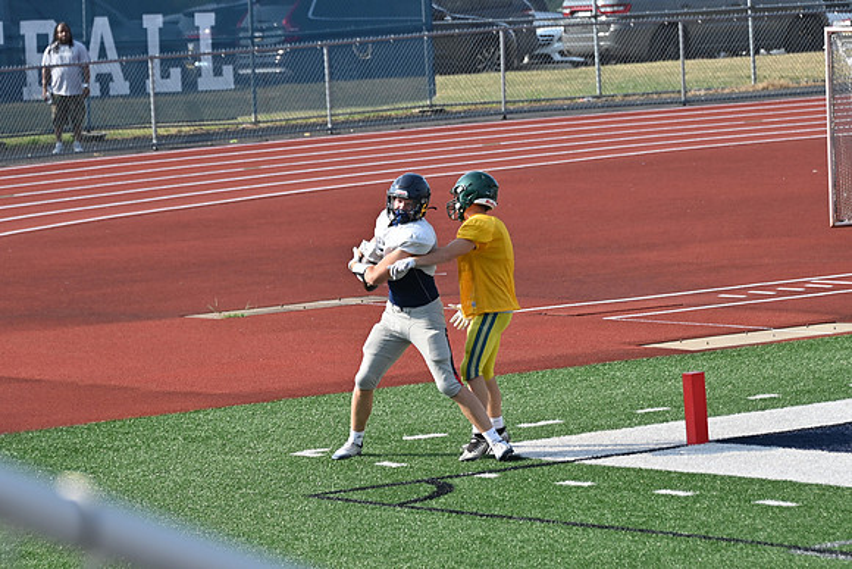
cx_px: 426
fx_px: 5326
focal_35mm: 225
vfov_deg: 6.1
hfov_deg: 9.1
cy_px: 284
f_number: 5.6
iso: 160
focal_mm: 150
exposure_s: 1/800
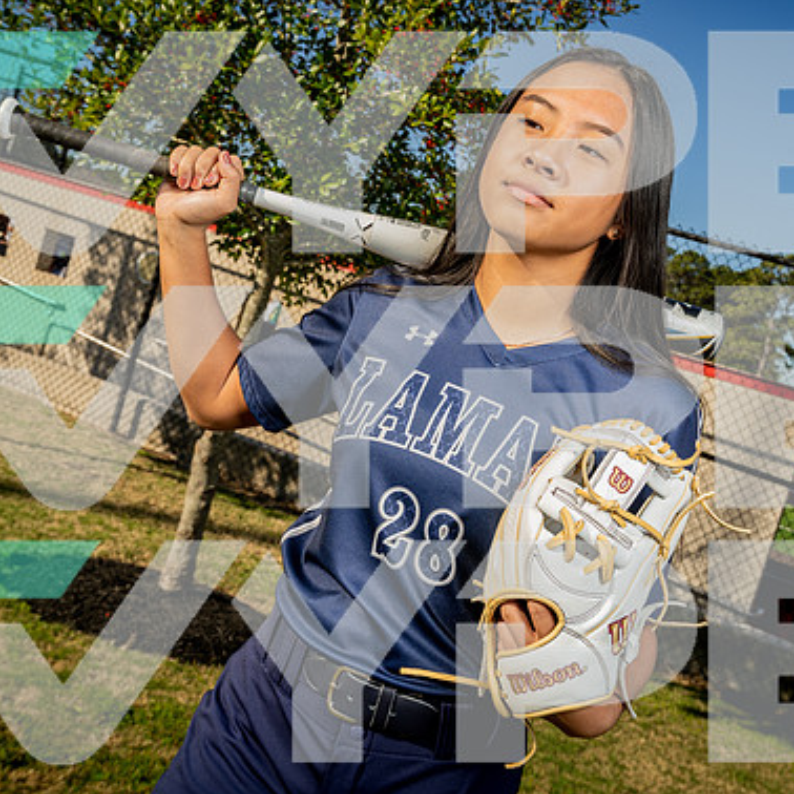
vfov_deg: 39.2
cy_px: 398
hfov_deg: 39.2
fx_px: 1116
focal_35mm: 43
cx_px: 422
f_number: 10
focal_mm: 33
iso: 125
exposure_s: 1/250
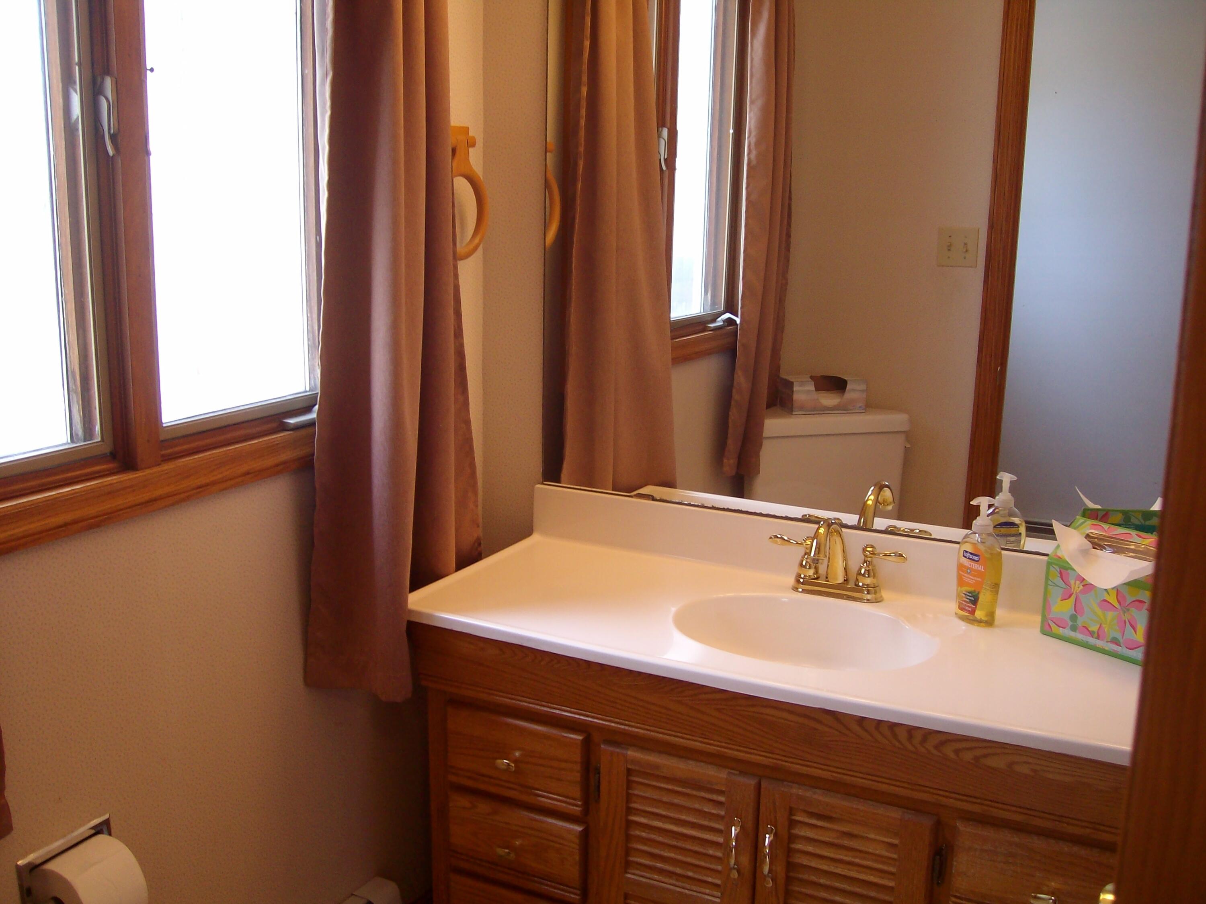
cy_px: 452
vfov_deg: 40.7
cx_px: 603
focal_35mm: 35
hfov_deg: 52.6
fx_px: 1219
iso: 90
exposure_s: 1/40
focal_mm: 5.8
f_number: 2.8
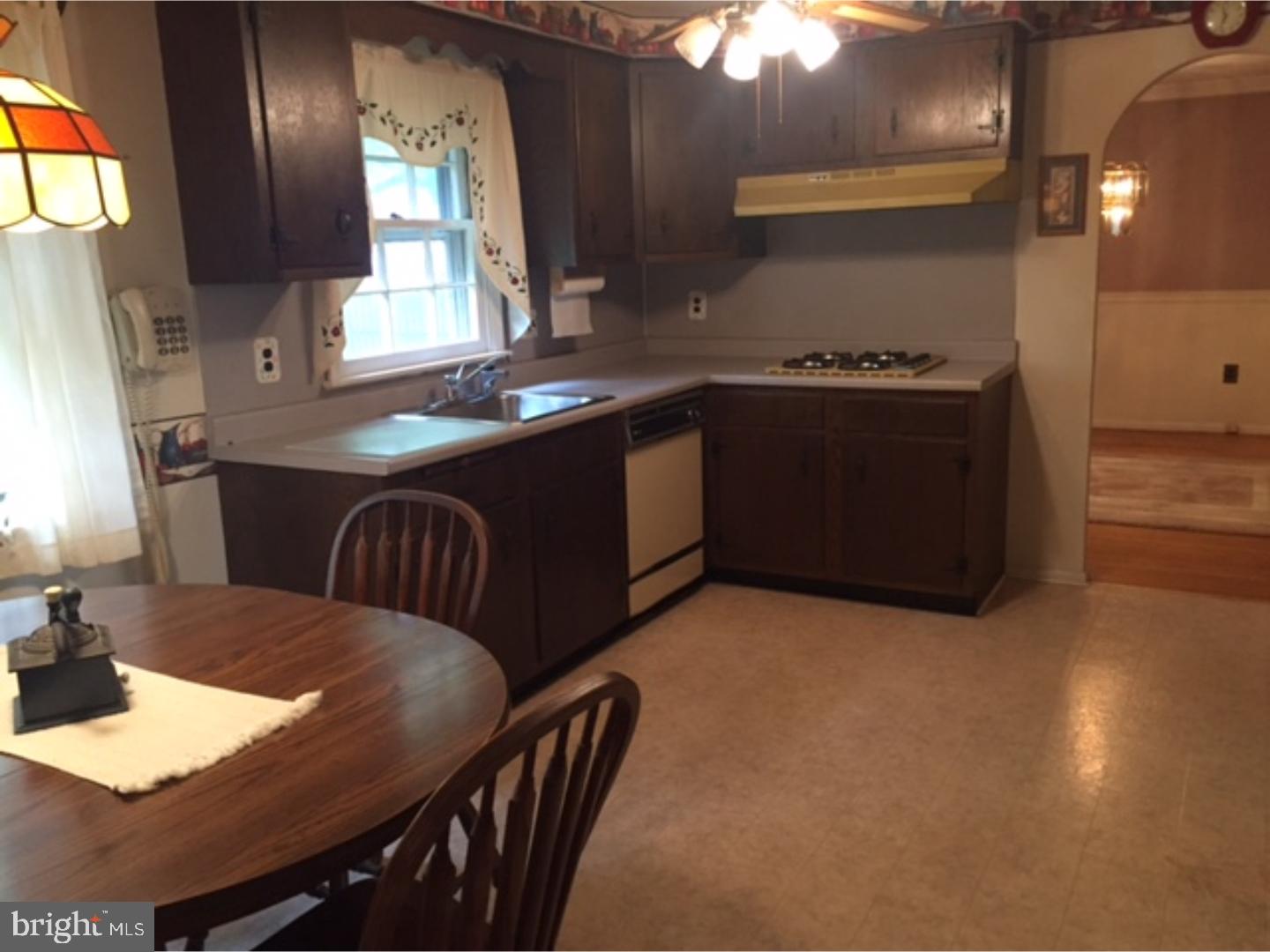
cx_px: 635
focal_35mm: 29
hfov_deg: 61.7
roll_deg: +2.4
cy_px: 476
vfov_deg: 48.2
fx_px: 1064
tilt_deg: -12.4
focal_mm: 4.15
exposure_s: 1/30
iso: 200
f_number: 2.2
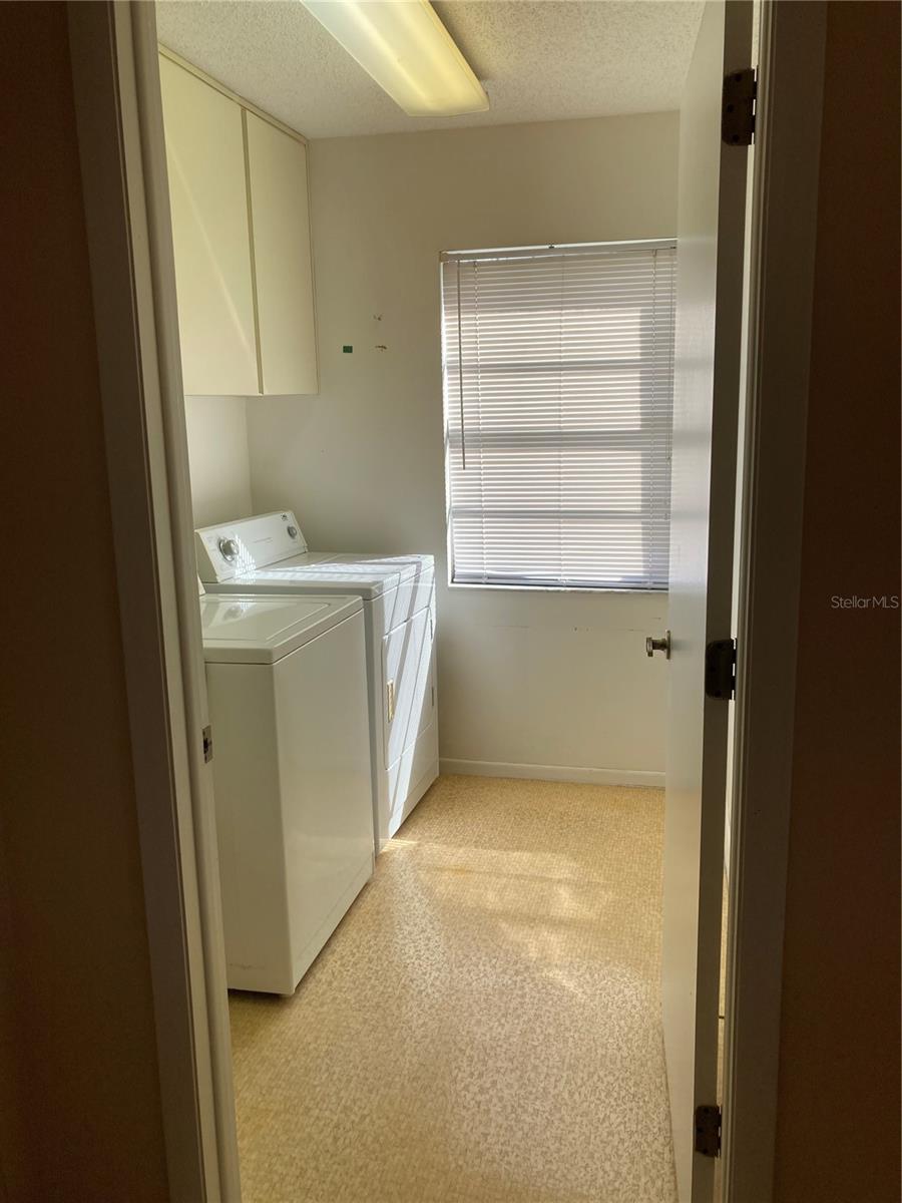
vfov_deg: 63.4
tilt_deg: -11.5
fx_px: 973
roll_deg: +2.1
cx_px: 451
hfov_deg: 49.7
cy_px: 602
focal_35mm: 28
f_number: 1.8
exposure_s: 1/247
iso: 20
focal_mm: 3.99
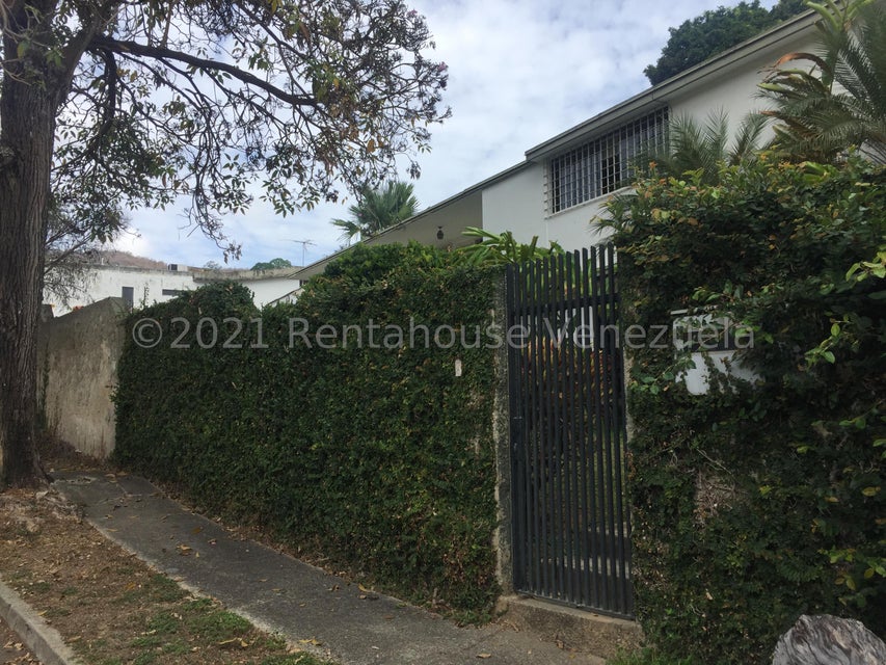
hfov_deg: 61.7
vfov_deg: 48.2
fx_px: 742
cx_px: 443
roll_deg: -0.7
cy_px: 332
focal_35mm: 29
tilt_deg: +5.4
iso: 32
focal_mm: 4.15
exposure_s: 1/1412
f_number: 2.2
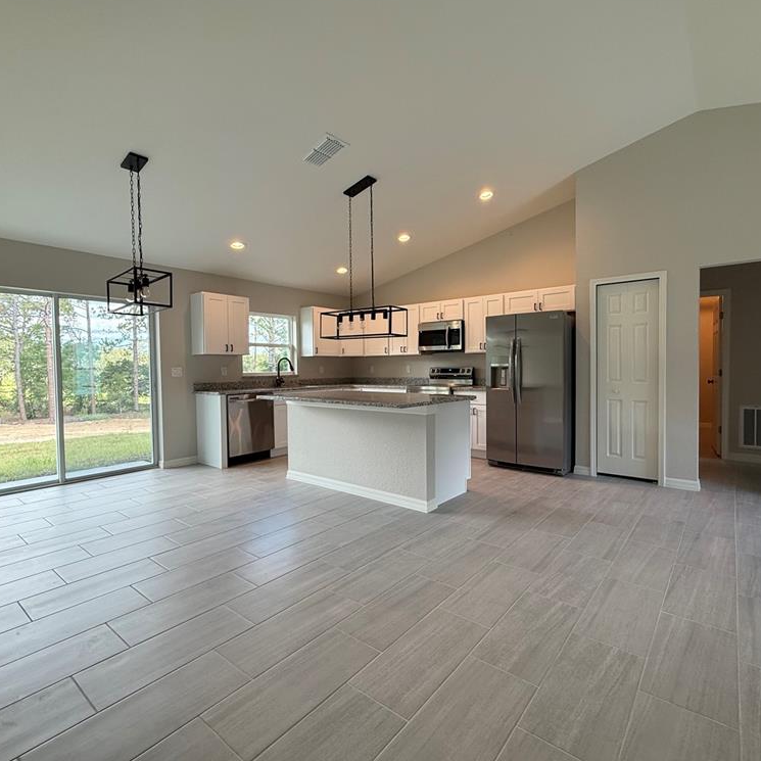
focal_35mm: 17
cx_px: 432
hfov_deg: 83.5
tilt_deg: -1.0
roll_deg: +0.8
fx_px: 423
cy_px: 377
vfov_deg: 84.0
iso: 160
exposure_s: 1/120
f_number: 2.2
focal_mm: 2.22
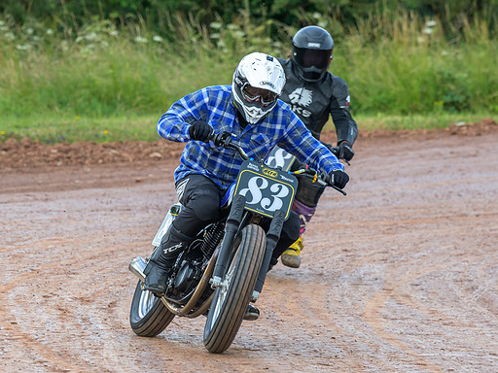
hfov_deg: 5.7
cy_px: 211
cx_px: 254
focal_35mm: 349
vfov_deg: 4.3
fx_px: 5021
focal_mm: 175
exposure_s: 1/400
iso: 360
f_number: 5
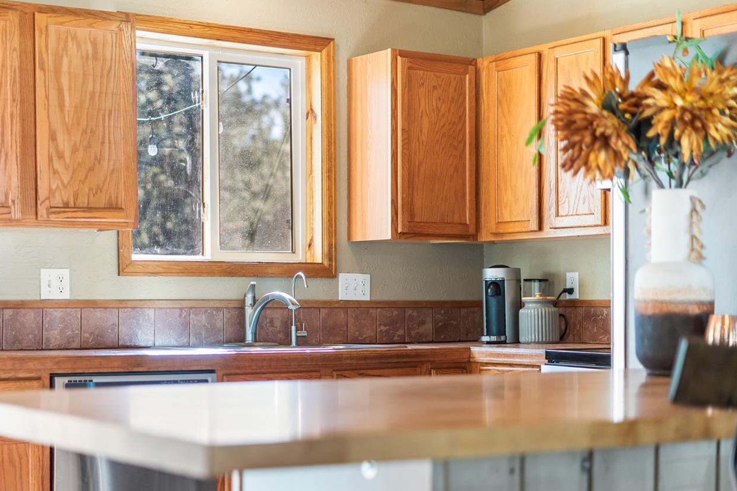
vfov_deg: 21.2
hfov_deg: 31.4
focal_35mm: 64
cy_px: 285
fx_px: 1309
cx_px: 304
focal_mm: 50
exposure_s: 1/200
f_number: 1.8
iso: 400
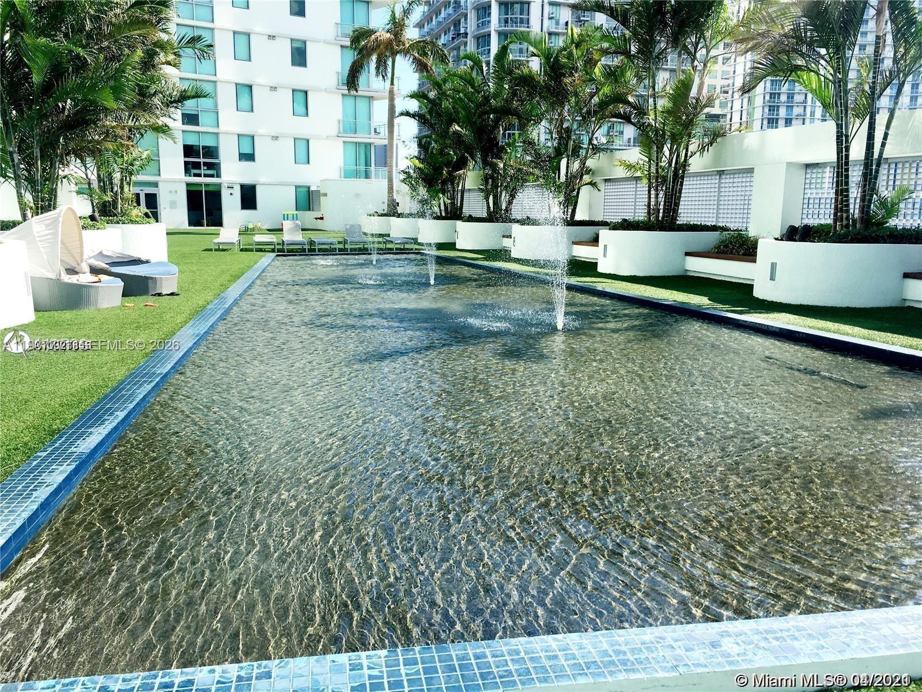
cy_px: 346
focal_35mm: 29
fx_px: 772
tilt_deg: -8.0
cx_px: 461
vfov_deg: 48.2
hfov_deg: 61.7
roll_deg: +1.1
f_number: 2.2
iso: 25
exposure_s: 1/1131
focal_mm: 4.15
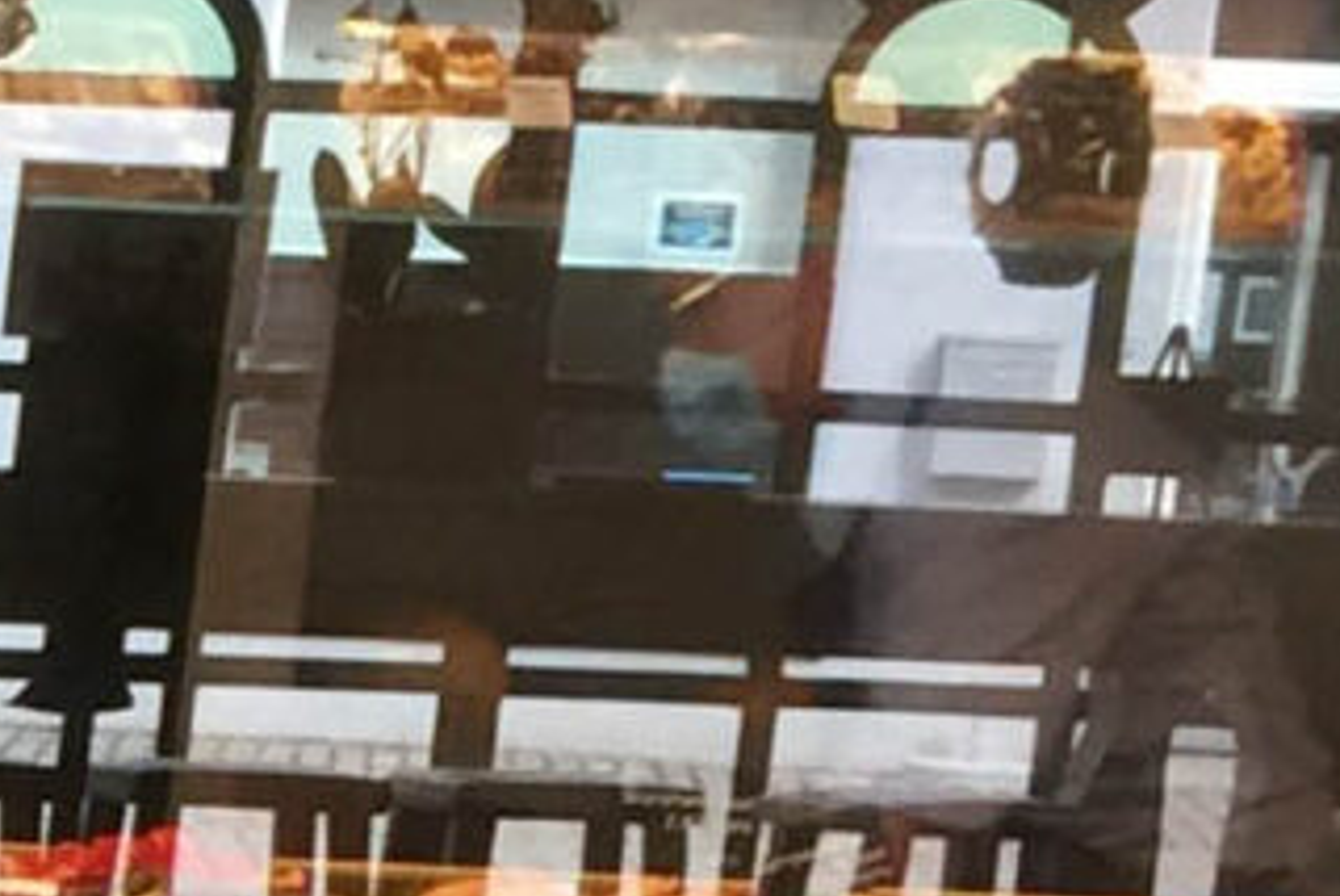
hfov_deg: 7.5
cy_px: 2035
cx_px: -2747
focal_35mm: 241
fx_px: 8978
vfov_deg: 5.5
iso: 40
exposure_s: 1/33
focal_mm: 4.15
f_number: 2.2
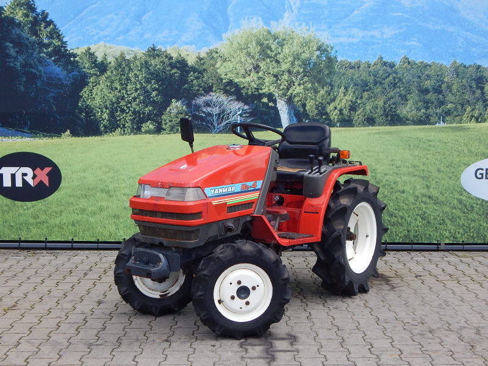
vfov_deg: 30.3
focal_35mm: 48
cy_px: 183
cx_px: 244
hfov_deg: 39.7
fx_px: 677
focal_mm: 8.6
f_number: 3.7
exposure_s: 1/500
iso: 125
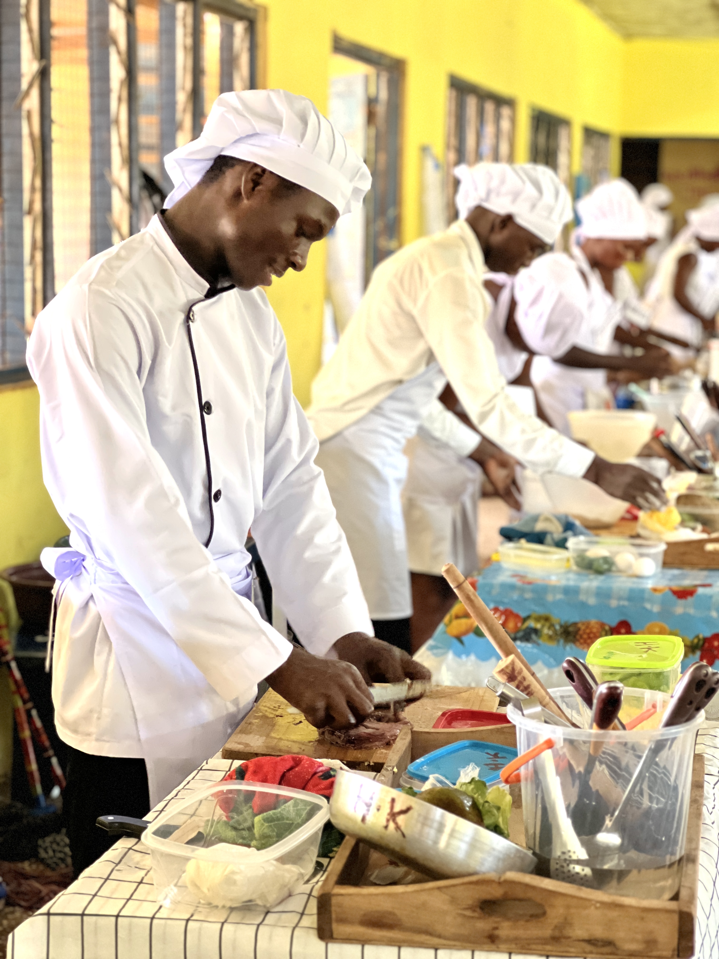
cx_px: 360
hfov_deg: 19.1
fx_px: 2132
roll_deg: -1.5
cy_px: 480
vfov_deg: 25.3
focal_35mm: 77
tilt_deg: -6.4
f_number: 2.8
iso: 400
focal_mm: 9
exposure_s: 1/31
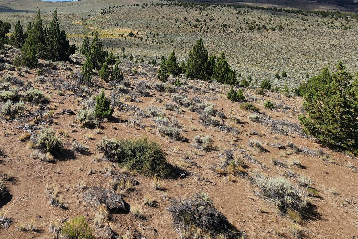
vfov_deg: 41.3
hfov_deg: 63.5
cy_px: -3
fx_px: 269
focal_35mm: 27
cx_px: 90
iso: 50
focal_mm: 2.2
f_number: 2.2
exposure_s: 1/2628
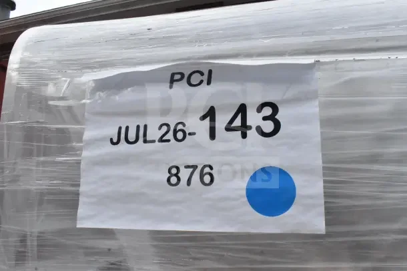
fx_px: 356
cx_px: 204
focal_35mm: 32
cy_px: 136
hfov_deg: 59.5
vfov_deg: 41.7
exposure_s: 1/1600
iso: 6400
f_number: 20
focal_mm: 21
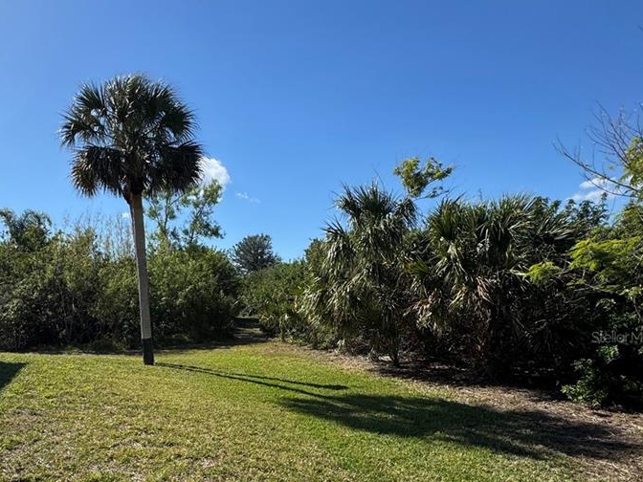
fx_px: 464
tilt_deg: -4.4
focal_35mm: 25
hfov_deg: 68.0
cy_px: 337
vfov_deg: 53.3
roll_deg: +1.3
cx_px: 229
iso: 50
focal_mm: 2.22
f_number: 2.2
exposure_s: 1/1927
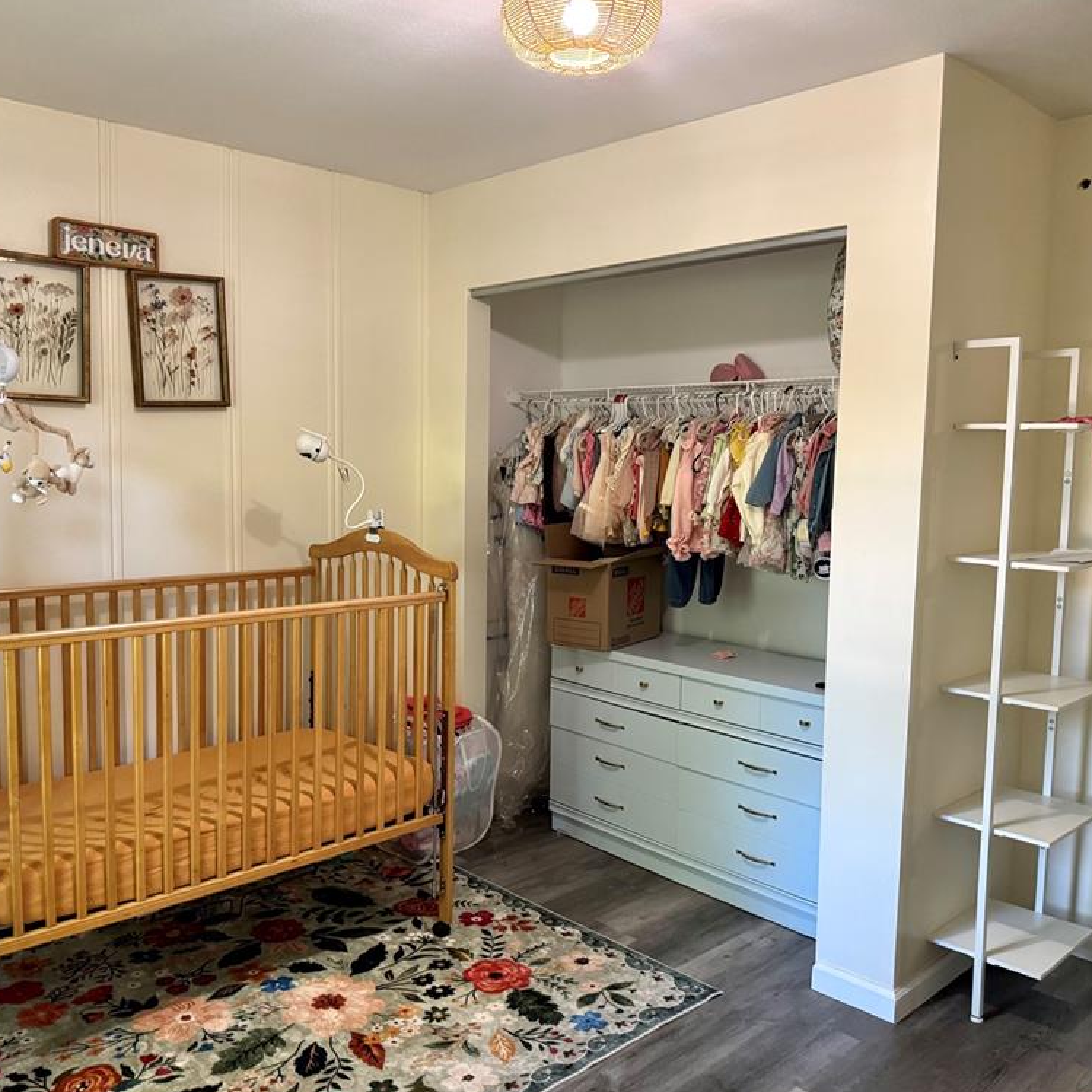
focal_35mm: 29
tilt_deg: -5.9
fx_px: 1035
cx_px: 493
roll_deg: -1.7
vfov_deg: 55.6
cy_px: 548
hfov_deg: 55.5
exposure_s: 1/60
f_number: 1.78
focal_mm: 6.76
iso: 400
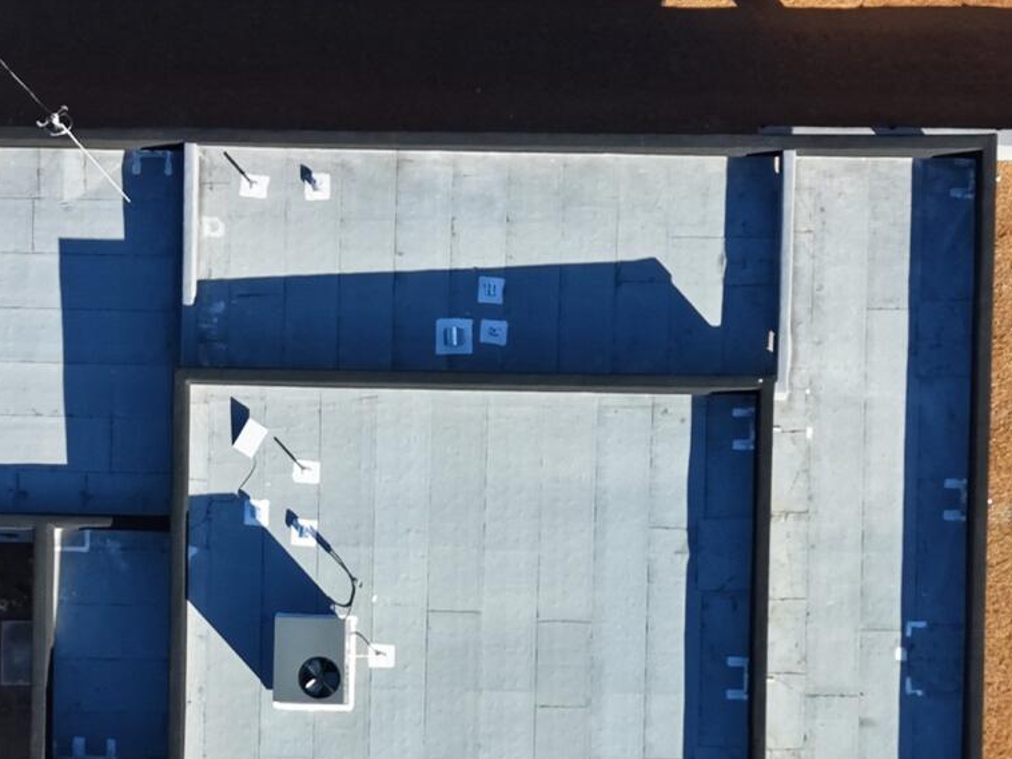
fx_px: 2776
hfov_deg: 20.7
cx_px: 458
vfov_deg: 15.3
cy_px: 742
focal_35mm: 95
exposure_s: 1/2500
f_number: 1.8
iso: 120
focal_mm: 8.7
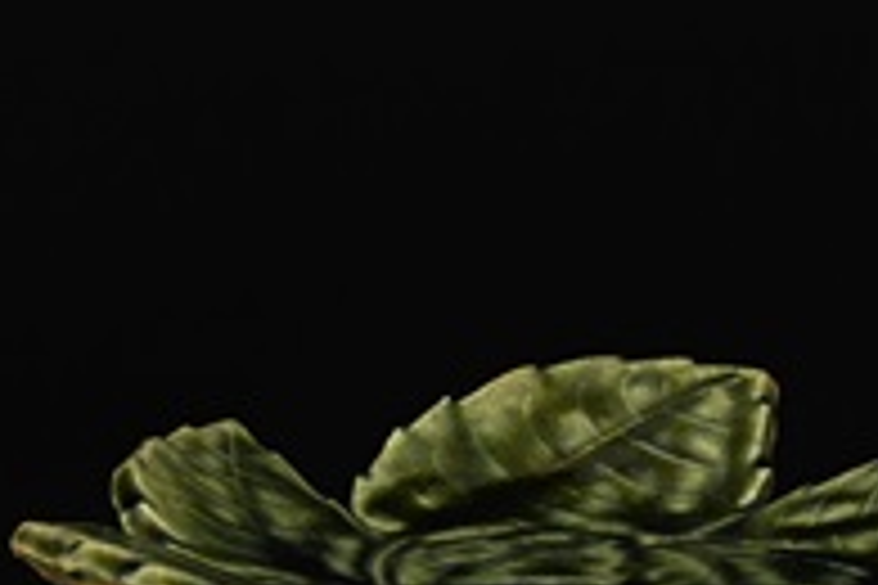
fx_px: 4853
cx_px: -74
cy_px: 405
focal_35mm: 199
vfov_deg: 6.9
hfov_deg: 10.2
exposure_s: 1/125
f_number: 6.3
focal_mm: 47
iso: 1000
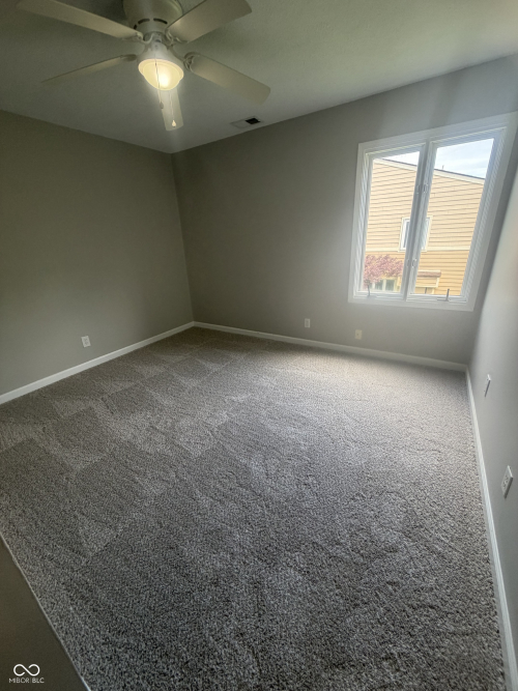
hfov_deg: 85.7
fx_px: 279
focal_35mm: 14
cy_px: 346
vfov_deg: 102.1
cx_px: 259
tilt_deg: -23.0
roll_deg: +3.6
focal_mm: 2.22
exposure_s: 1/120
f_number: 2.2
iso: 160
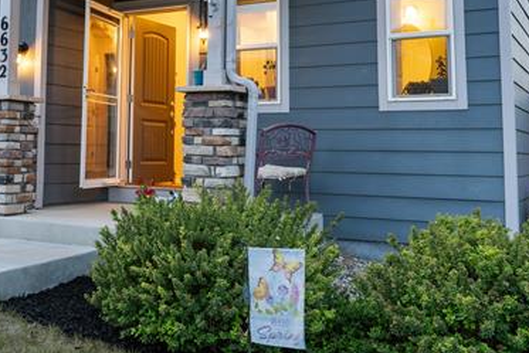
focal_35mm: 48
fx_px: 706
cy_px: 68
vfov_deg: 27.5
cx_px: 163
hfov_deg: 40.4
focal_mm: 28
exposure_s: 1/1.25
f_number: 9
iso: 250
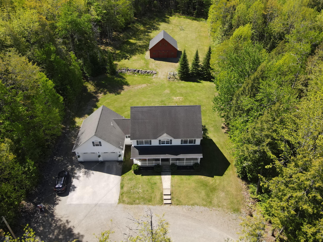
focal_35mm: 24
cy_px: 121
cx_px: 162
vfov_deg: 56.8
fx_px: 224
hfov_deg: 71.6
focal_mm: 4.5
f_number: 2.8
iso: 400
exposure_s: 1/80
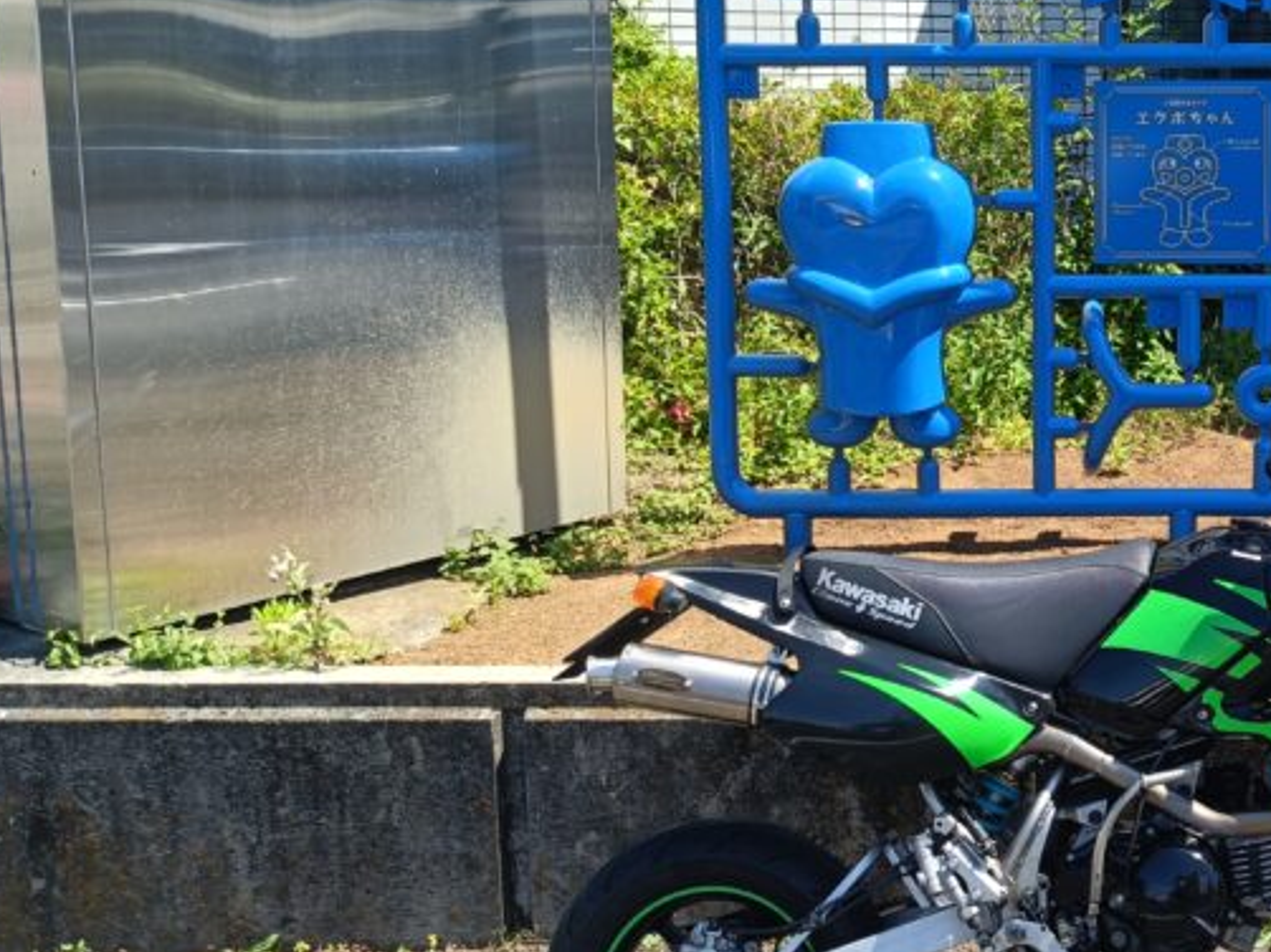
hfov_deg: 35.4
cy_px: 327
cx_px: 1139
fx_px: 1872
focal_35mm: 51
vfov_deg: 28.4
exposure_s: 1/356
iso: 50
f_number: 1.7
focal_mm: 4.7
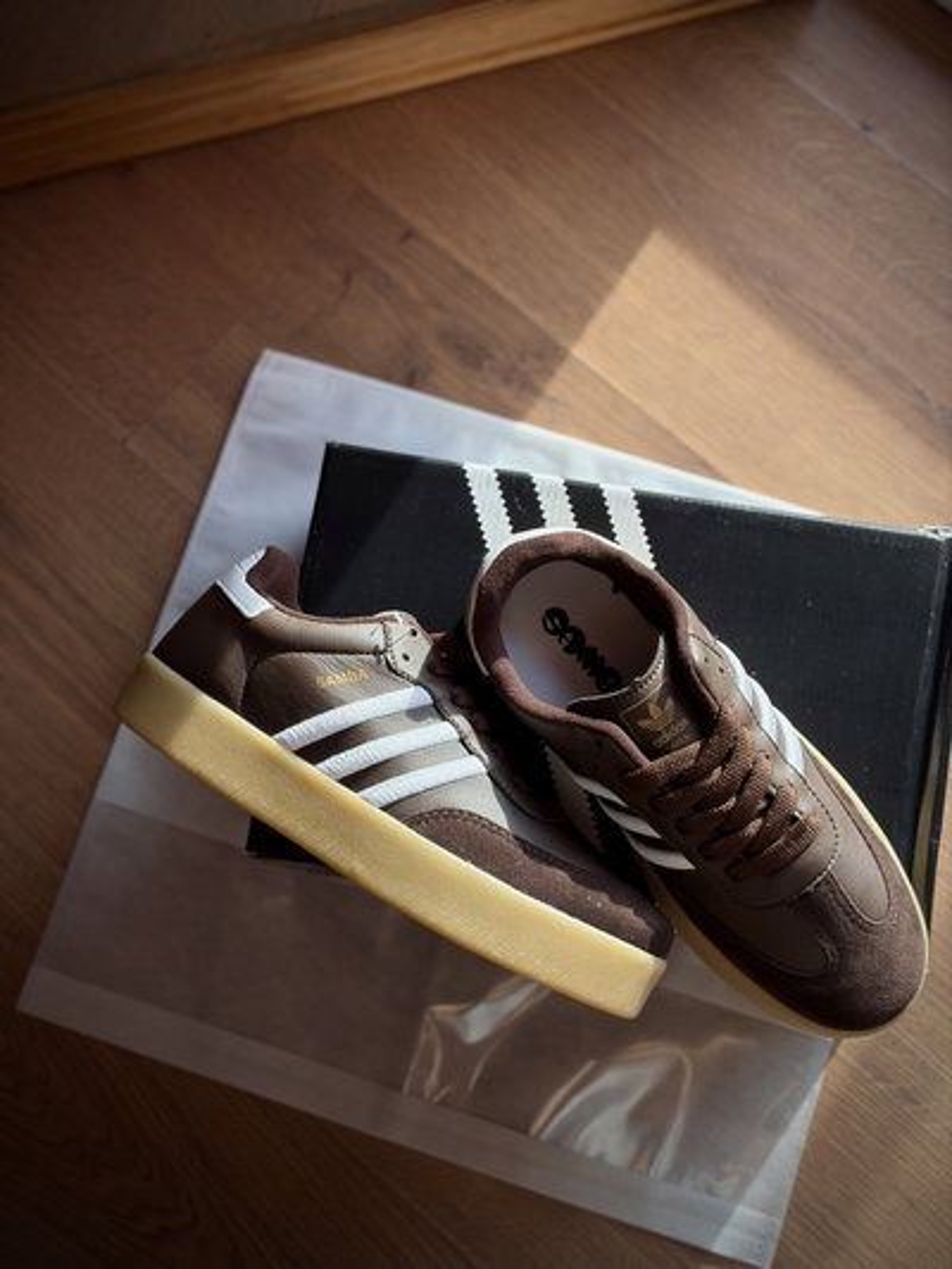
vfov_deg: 36.8
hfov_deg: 28.0
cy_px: 634
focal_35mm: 52
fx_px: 1906
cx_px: 476
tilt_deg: -78.3
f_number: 1.6
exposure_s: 1/242
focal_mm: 5.96
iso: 32
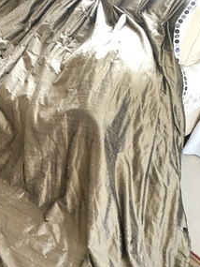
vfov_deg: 31.4
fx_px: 470
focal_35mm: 61
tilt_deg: -40.3
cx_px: 18
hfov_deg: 23.4
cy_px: 183
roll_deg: -1.1
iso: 100
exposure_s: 1/33
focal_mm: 4.15
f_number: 2.2
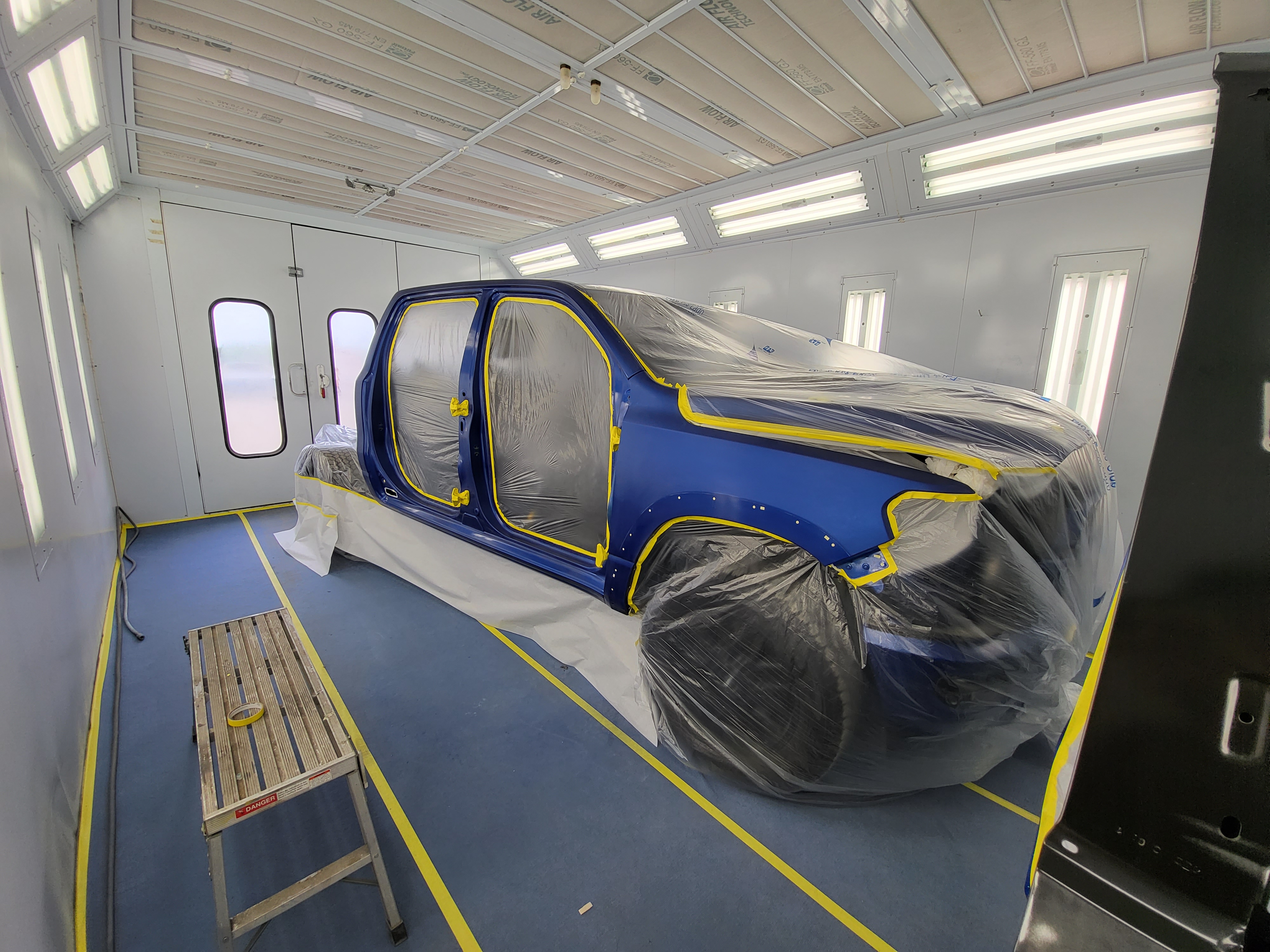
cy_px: 476
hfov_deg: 106.2
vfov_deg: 89.9
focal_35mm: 13
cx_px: 635
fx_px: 477
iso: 50
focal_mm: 1.74
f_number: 2.2
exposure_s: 1/120
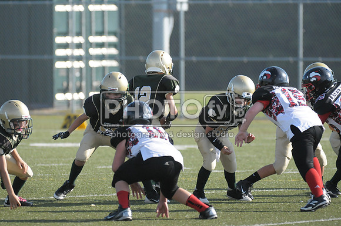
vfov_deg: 3.4
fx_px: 3831
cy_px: 113
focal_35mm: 405
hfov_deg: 5.1
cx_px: 170
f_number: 4
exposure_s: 1/5000
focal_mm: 270
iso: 1600
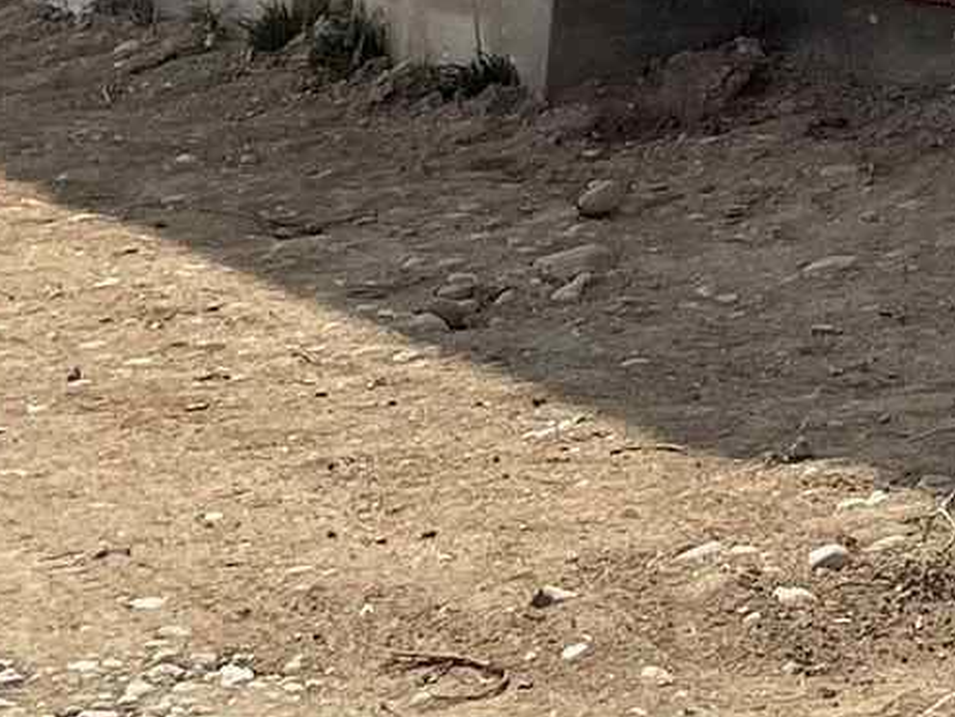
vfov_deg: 8.4
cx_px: 1834
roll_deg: -0.4
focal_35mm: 162
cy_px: -1031
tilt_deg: +5.8
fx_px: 4470
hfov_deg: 11.2
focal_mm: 4.2
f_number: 1.6
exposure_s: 1/6897
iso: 32
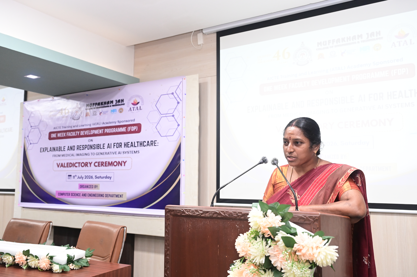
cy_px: 138
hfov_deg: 58.7
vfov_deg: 41.1
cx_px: 208
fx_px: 370
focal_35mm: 32
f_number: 5
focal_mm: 32
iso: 4000
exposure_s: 1/125
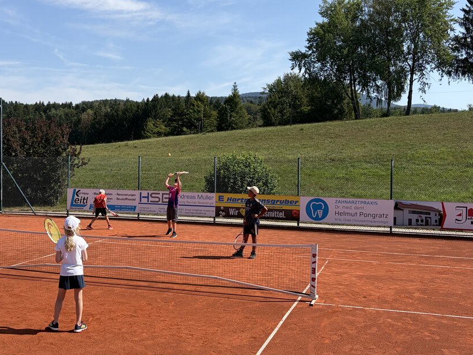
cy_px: 161
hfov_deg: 42.8
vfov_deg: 32.8
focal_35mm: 44
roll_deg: -0.2
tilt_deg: +0.4
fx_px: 601
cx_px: 193
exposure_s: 1/3125
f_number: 1.6
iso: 50
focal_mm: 5.96
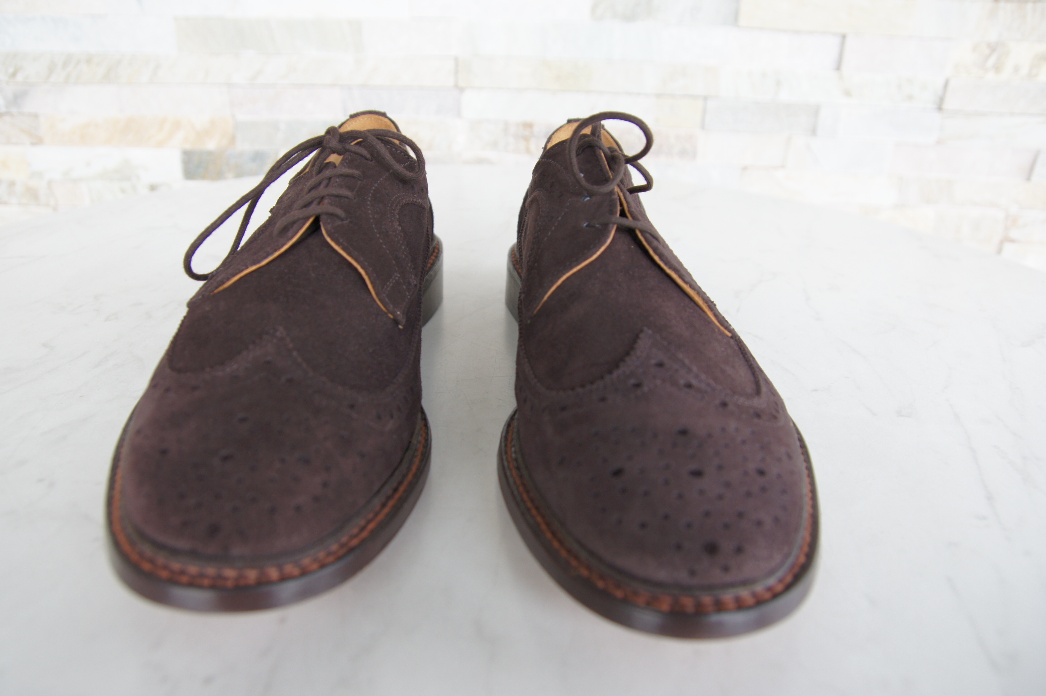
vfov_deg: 48.6
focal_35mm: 27
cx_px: 512
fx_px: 770
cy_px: 349
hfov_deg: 68.4
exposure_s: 1/40
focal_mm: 17
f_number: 4
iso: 200
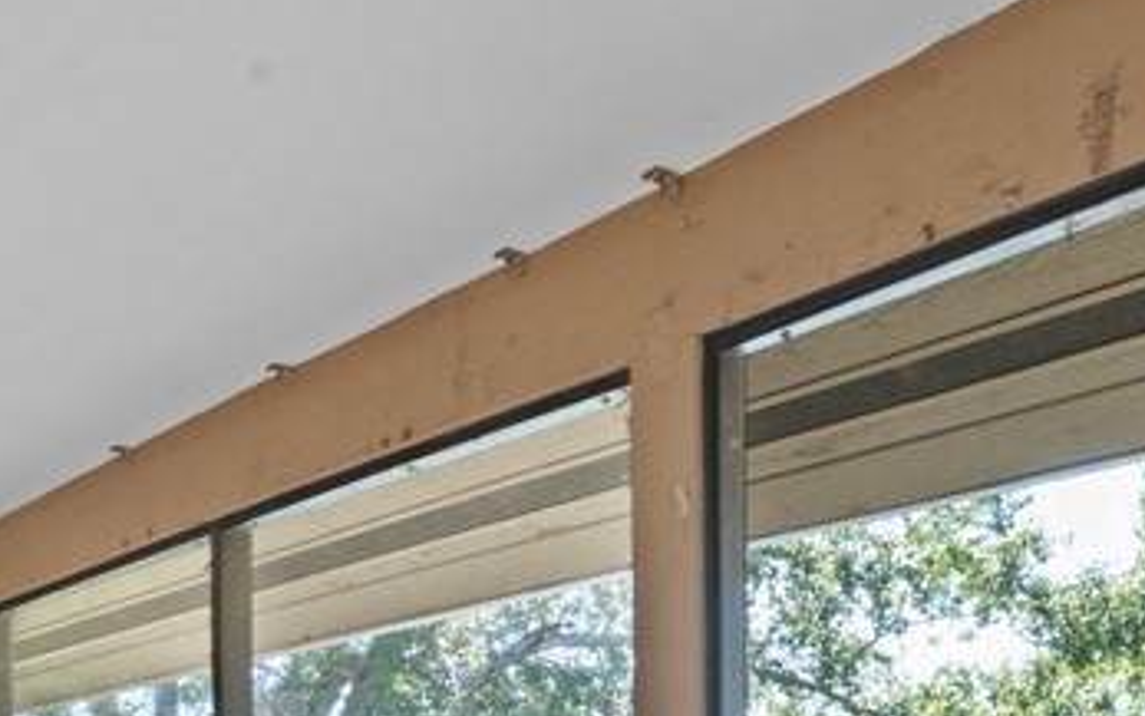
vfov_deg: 22.5
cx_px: 518
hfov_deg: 39.5
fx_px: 1592
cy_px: 947
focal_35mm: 51
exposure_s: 1/2
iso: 640
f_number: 13
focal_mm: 16
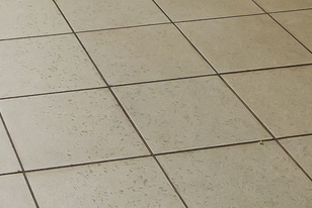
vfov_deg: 9.8
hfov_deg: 18.2
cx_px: -17
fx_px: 946
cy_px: -408
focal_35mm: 109
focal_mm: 14
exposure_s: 1/125
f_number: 8
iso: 500
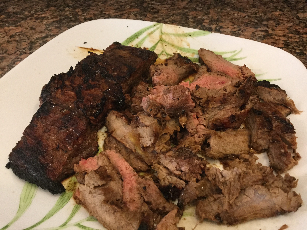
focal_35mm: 31
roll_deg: -2.2
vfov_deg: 45.4
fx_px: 275
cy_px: 115
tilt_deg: -43.5
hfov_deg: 58.4
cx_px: 154
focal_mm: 3.3
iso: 200
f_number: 2.4
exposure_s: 1/24
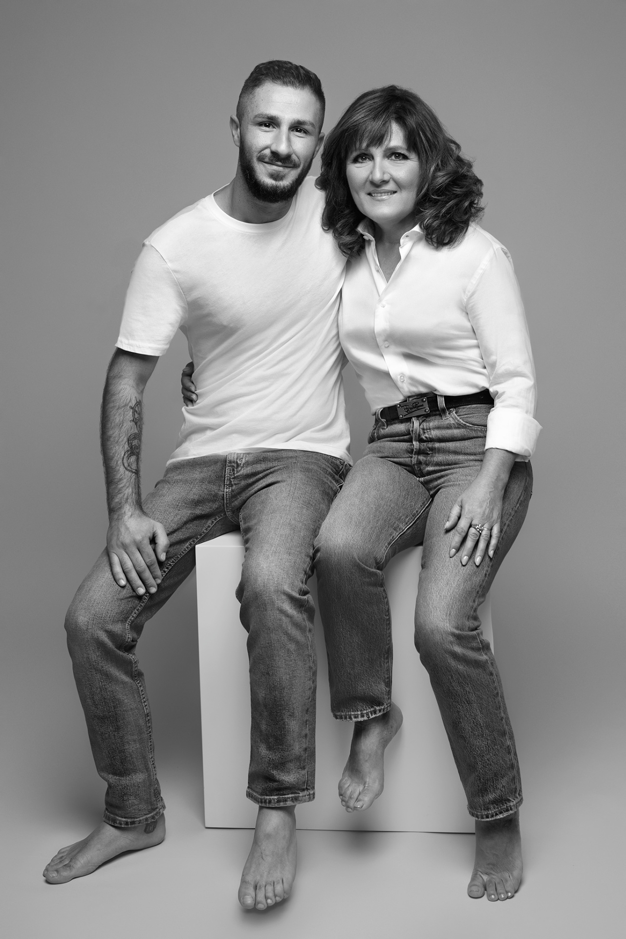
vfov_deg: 39.6
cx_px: 313
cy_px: 470
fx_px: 1303
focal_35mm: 50
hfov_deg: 27.0
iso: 100
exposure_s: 1/200
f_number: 8
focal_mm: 50
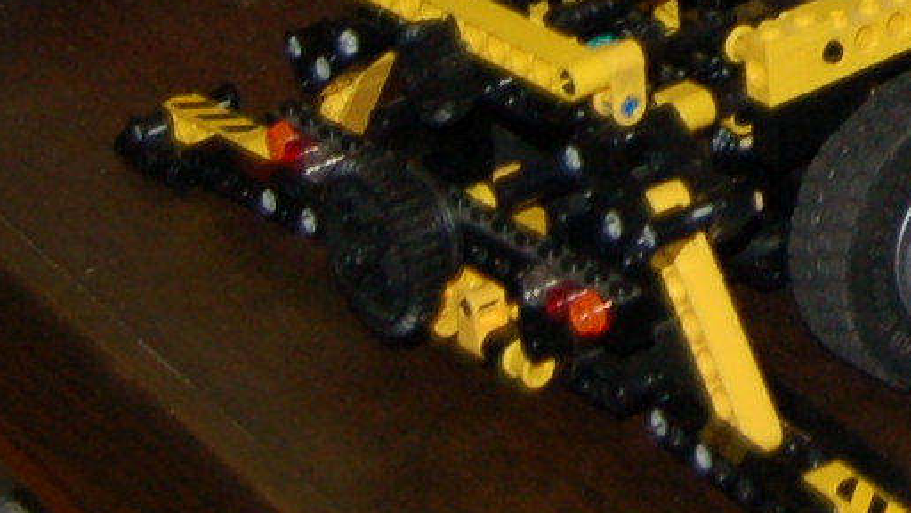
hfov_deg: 9.9
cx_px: 1763
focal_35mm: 203
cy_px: -1249
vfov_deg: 5.5
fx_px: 4904
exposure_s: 1/60
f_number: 3.8
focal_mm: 22
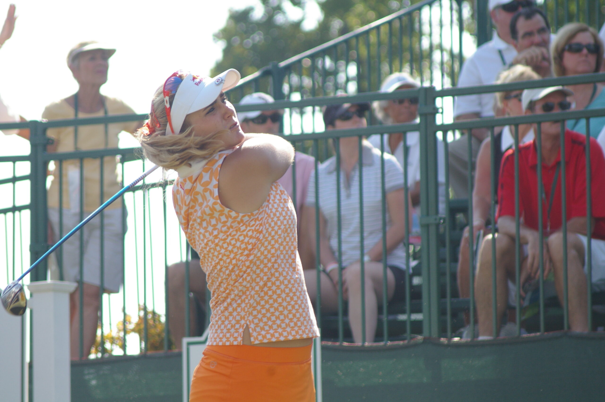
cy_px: 201
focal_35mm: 285
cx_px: 302
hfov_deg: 7.2
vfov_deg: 4.8
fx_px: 4785
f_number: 8
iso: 400
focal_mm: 190
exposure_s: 1/350
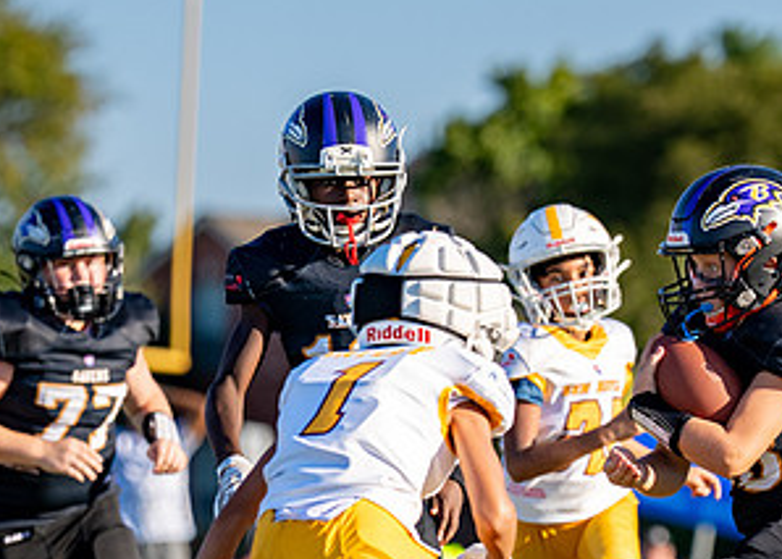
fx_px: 9974
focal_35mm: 449
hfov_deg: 4.5
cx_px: 638
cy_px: 564
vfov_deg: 3.2
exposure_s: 1/3200
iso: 160
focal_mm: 154
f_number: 2.8
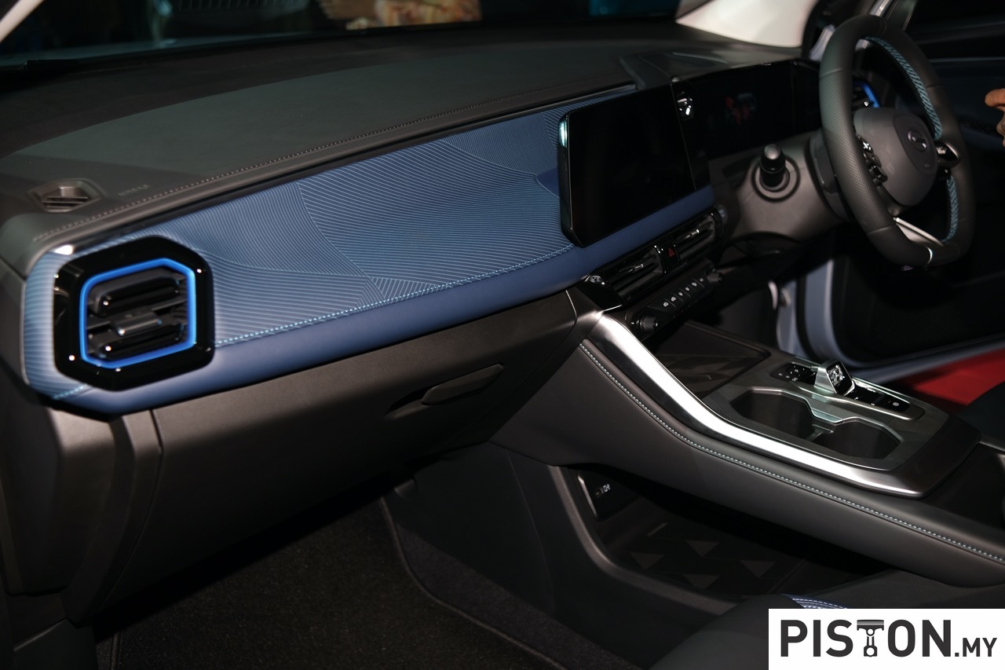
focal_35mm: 35
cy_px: 335
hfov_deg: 54.4
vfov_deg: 37.8
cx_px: 502
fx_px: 977
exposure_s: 1/160
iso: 80
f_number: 2.2
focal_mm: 23
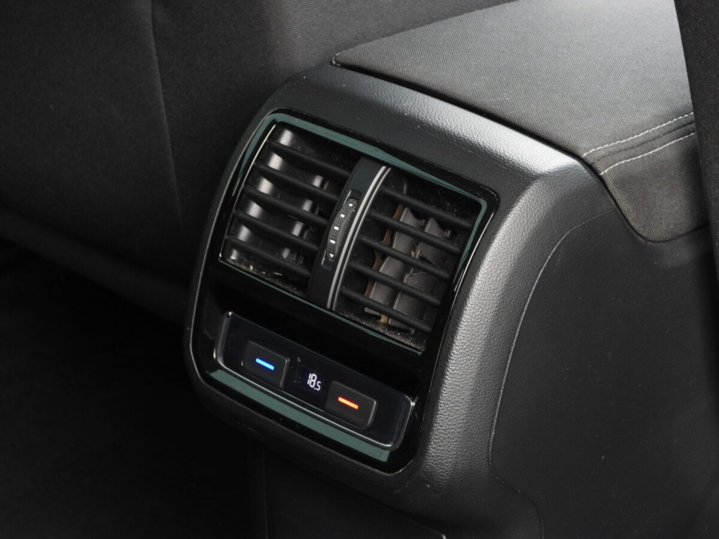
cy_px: 270
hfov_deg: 13.6
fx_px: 3012
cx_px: 360
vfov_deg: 10.2
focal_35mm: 145
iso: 360
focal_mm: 26.1
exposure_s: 1/60
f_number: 4
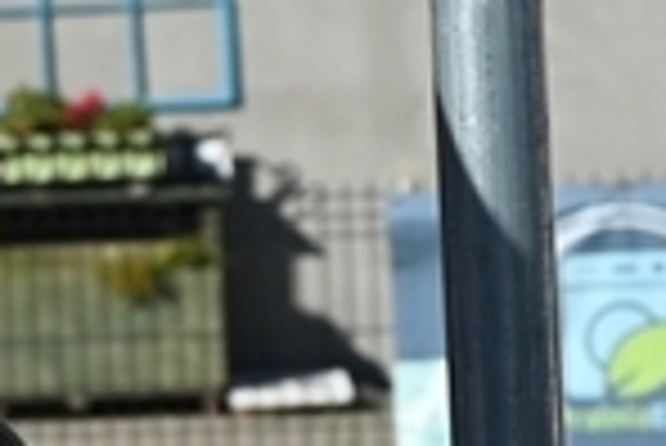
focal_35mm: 464
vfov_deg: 3.0
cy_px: 23
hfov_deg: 4.3
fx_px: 8592
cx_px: -1400
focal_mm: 67
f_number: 7.1
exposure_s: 1/400
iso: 100
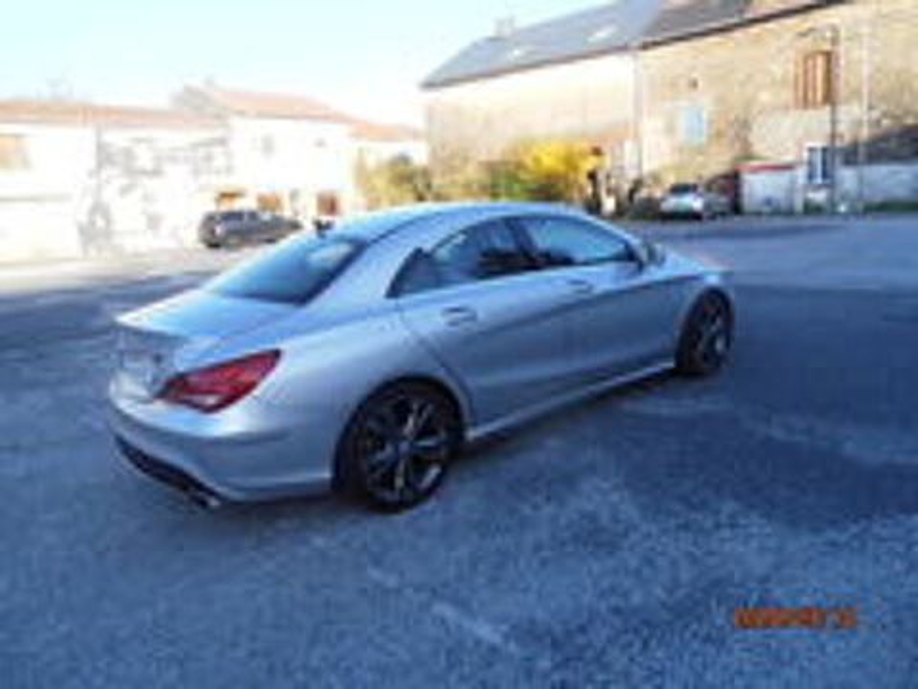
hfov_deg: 71.6
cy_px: 344
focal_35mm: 24
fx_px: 636
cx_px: 459
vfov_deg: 56.8
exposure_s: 1/200
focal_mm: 4.2
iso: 80
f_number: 3
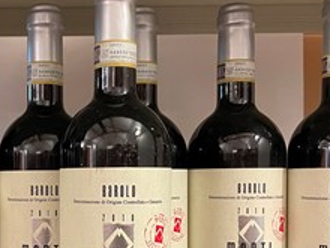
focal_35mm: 59
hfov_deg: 31.5
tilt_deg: -0.8
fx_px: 562
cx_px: 46
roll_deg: +0.5
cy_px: 204
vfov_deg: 24.4
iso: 400
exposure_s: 1/50
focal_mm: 4.2
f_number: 1.6
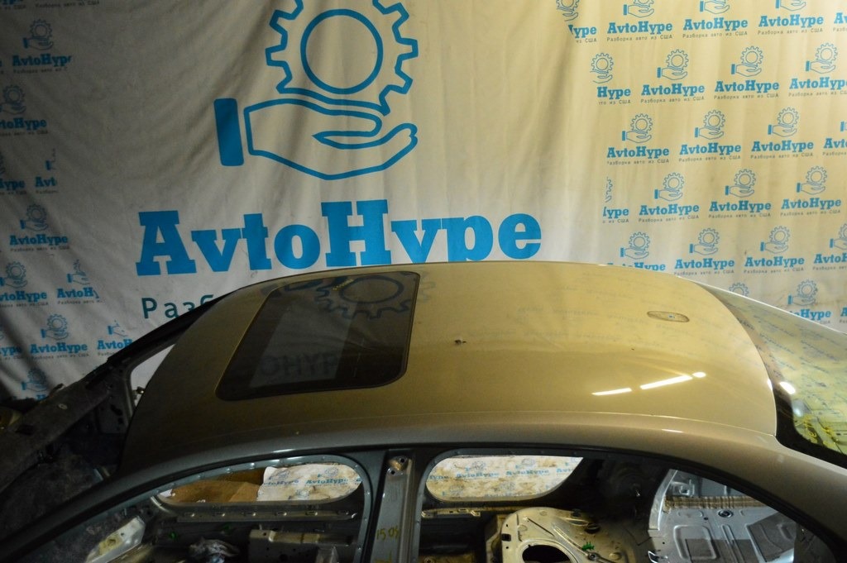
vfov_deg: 33.0
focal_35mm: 40
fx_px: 952
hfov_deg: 48.0
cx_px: 424
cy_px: 282
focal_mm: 27
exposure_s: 1/320
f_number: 4
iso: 3200
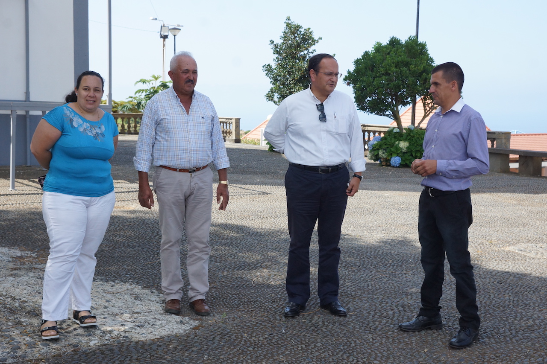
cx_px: 274
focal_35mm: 52
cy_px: 182
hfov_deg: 37.9
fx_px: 798
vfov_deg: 25.7
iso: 500
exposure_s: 1/500
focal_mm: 35
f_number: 8
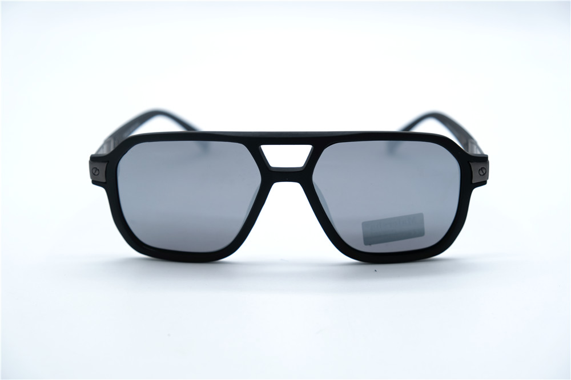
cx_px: 286
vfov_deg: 20.3
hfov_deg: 30.1
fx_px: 1062
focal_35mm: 67
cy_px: 190
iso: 160
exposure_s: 1/240
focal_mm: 44.4
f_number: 5
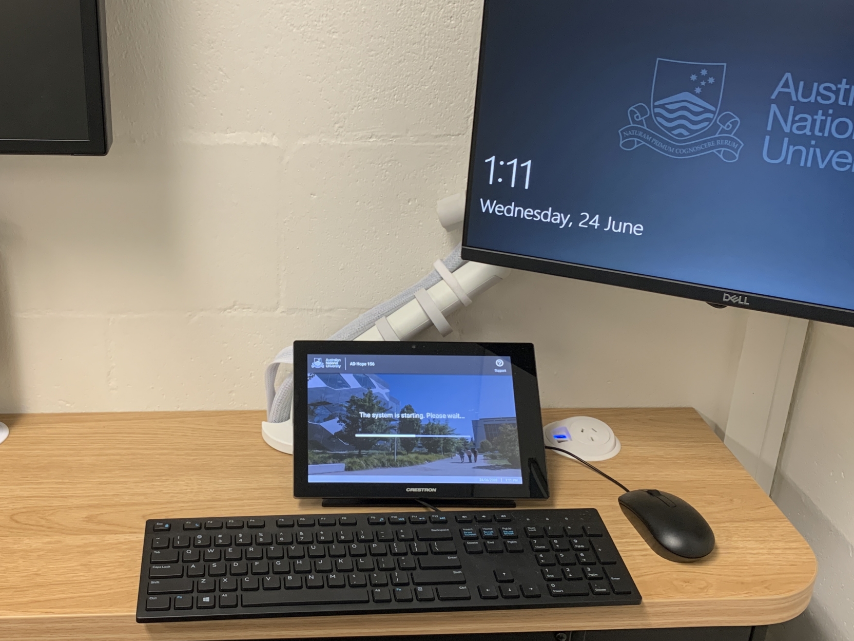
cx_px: 317
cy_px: 299
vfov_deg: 35.9
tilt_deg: -22.3
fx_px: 987
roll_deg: -2.5
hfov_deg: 46.4
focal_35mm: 40
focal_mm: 4.25
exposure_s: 1/50
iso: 160
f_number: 1.8
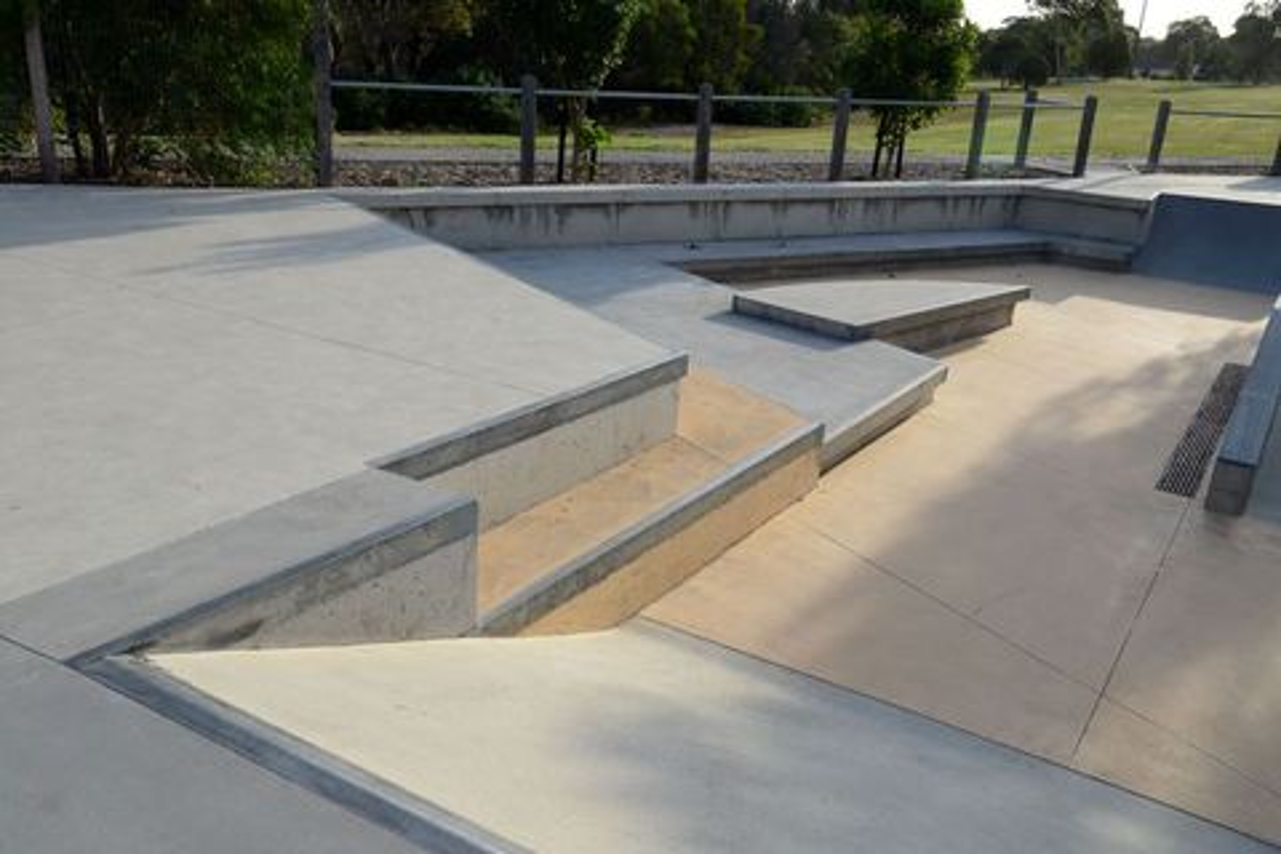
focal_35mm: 32
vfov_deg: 41.1
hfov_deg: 58.7
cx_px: 640
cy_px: 427
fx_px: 1139
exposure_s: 1/500
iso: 400
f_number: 8
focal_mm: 32
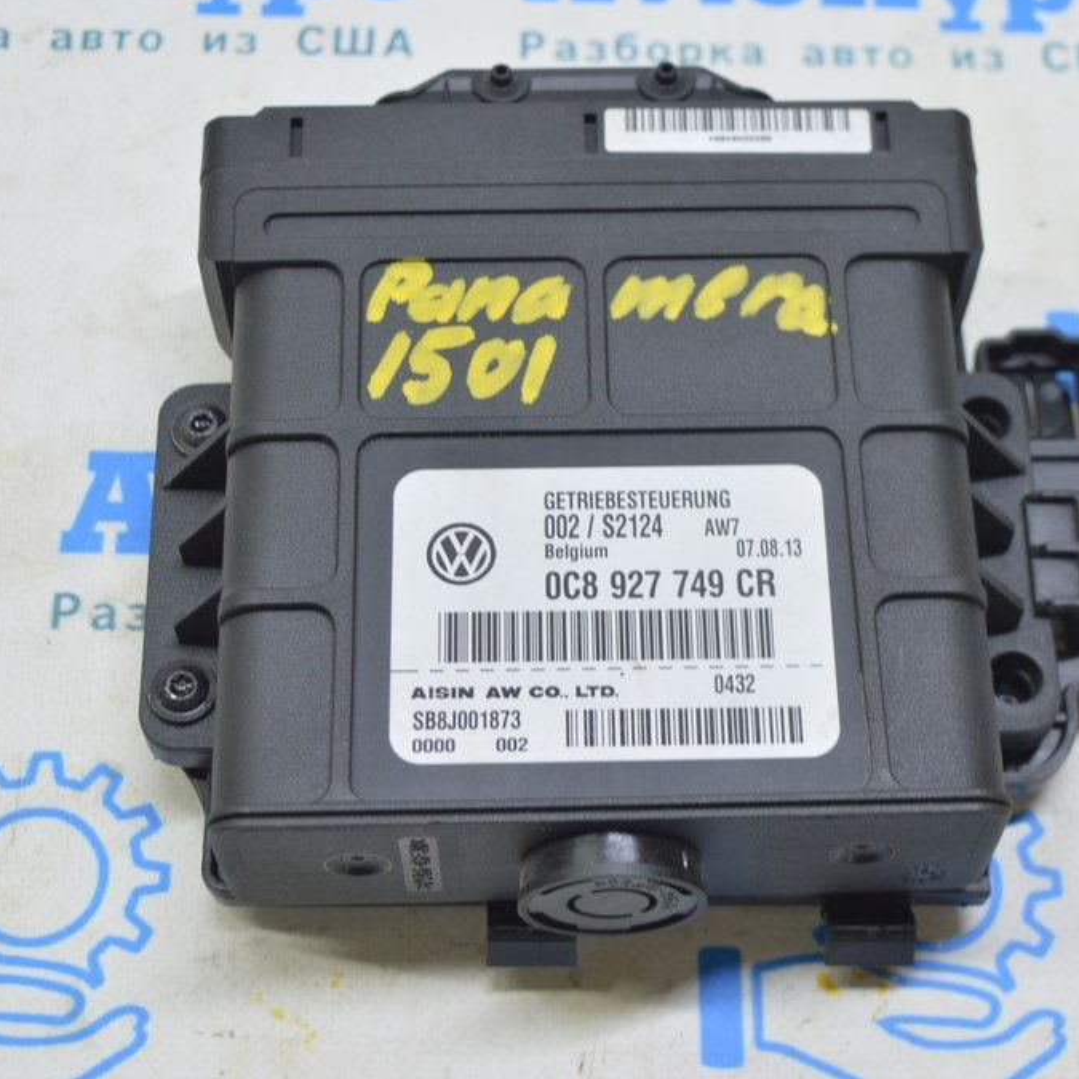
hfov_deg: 25.5
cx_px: 607
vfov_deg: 25.5
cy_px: 536
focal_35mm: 68
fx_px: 2386
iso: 400
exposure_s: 1/20
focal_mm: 35
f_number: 5.6
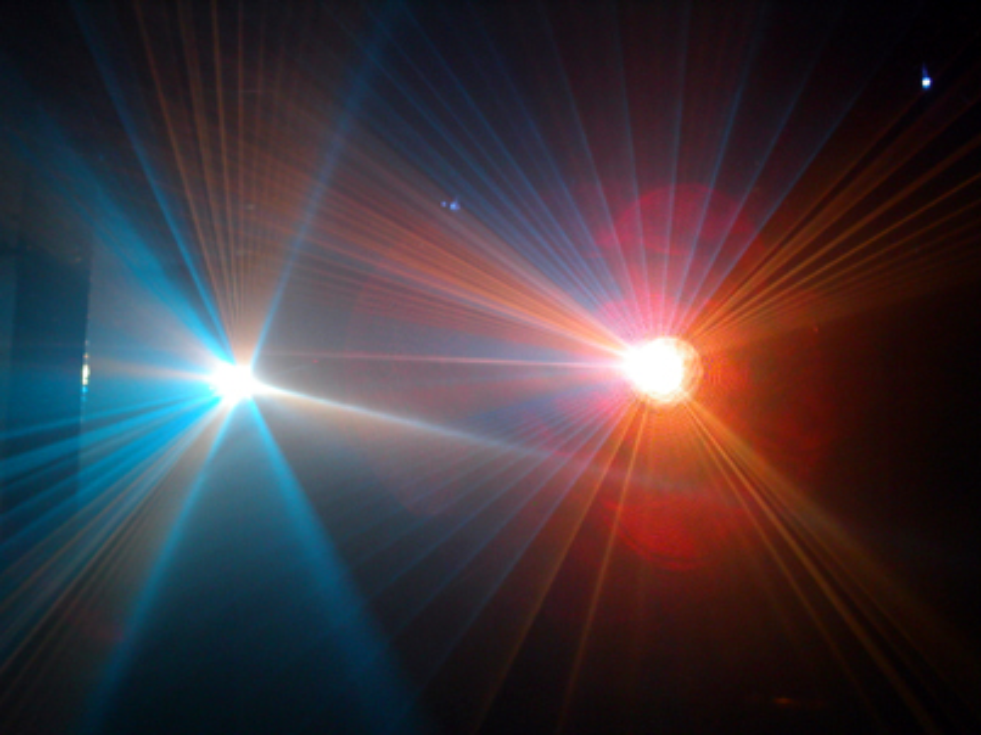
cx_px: 490
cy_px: 368
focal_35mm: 38
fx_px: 1077
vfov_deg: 37.7
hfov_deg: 49.0
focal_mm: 7.8
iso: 200
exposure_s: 1/6
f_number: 2.8
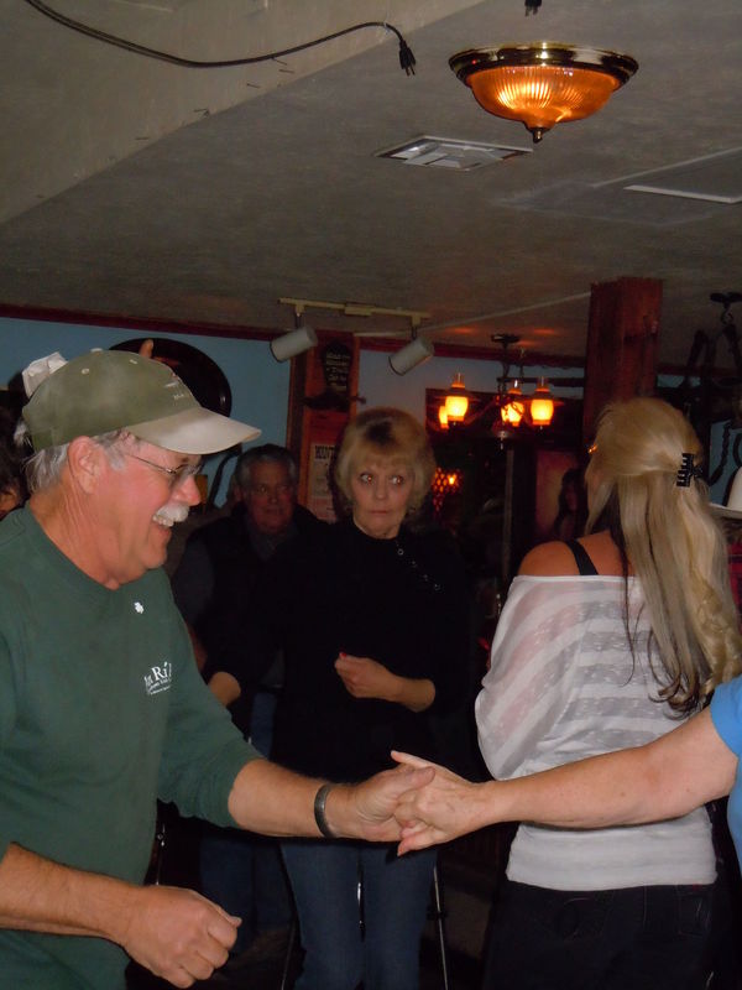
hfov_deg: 19.1
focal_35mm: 77
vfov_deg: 25.3
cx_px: 371
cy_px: 495
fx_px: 2201
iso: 800
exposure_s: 1/40
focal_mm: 13.9
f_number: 4.3
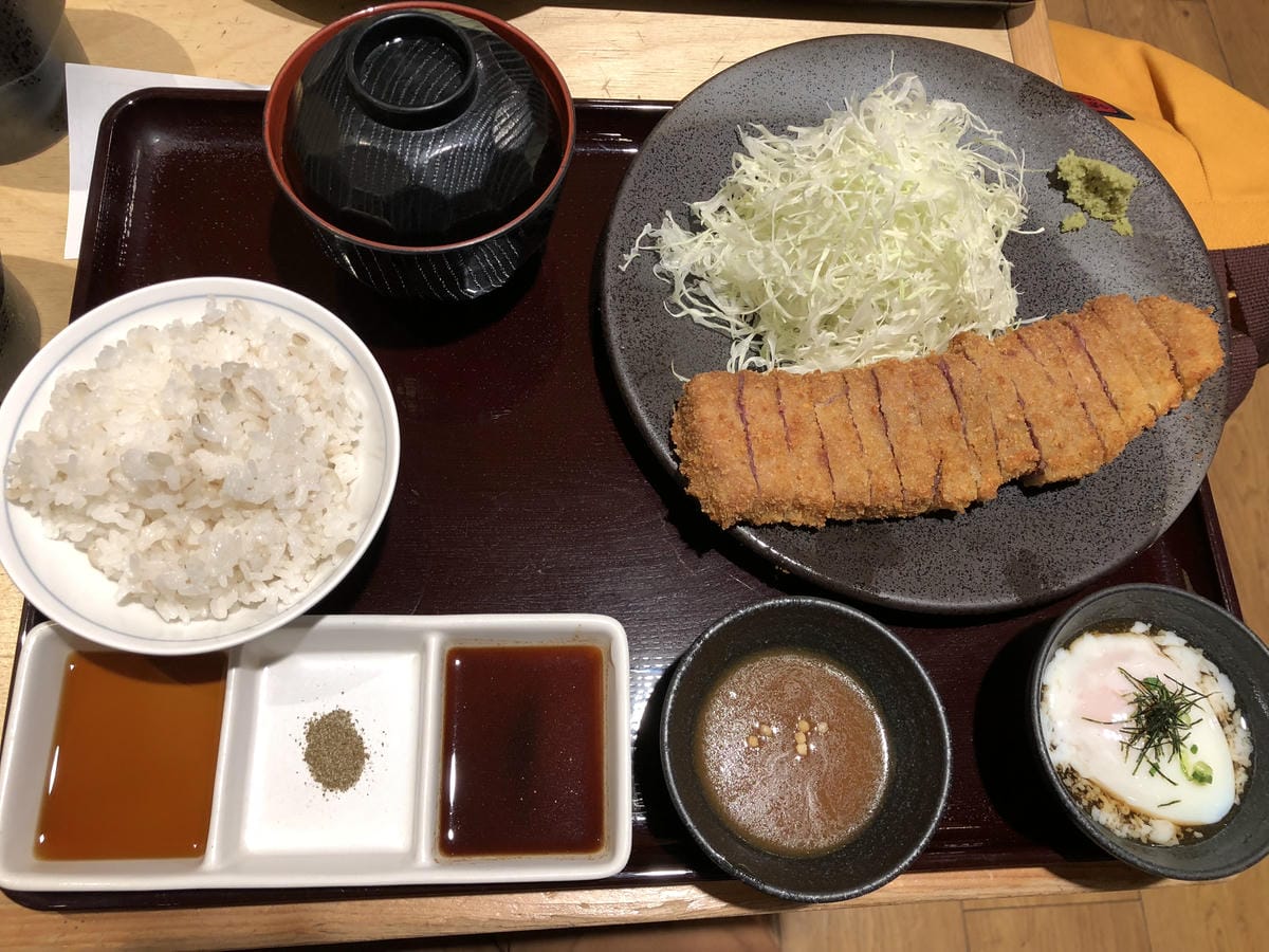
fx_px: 1063
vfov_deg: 48.2
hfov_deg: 61.7
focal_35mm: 29
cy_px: 476
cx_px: 634
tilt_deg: -69.5
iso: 40
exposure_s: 1/24
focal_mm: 3.99
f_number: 1.8
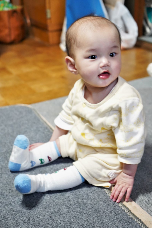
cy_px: 114
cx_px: 76
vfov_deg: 41.1
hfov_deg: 28.1
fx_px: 304
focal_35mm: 48
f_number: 4.5
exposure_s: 1/160
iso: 4000
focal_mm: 48
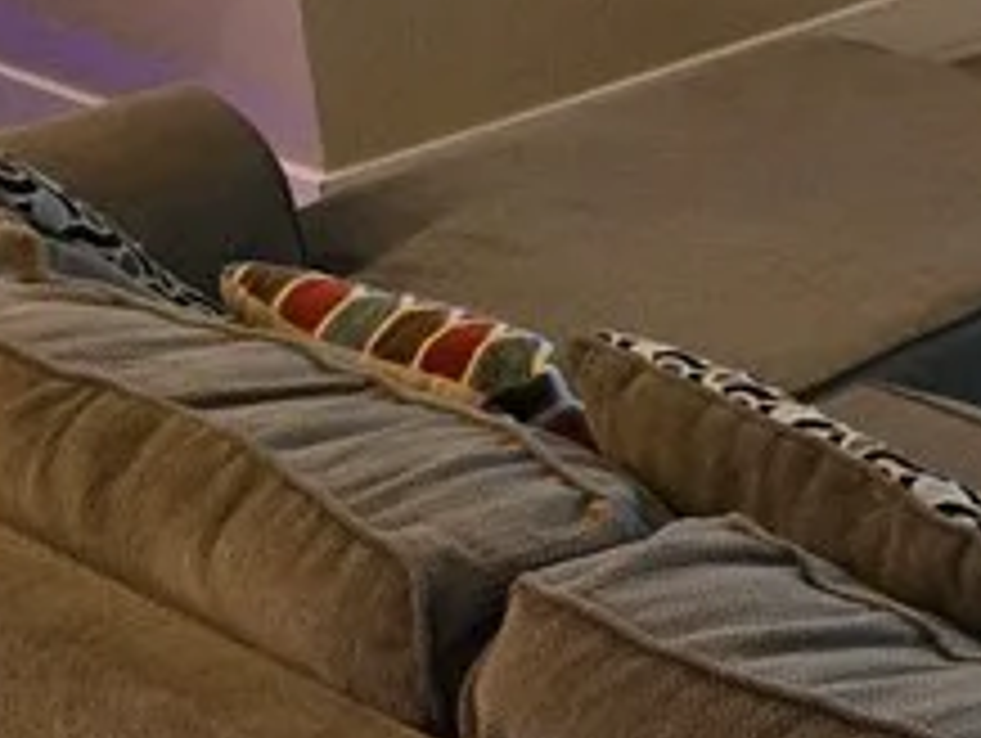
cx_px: 2020
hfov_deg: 14.7
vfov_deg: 13.2
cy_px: -270
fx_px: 3064
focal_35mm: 108
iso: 1000
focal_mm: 5.4
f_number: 1.8
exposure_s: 1/60
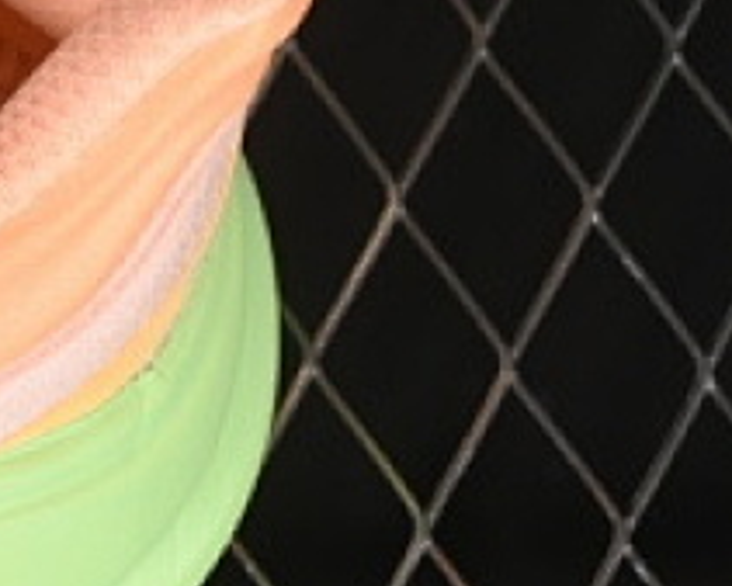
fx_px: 7803
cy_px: -170
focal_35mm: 360
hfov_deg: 5.2
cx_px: -999
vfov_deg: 4.3
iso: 160
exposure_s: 1/80
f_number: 7.1
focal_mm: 50
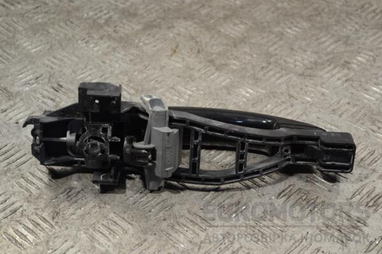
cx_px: 191
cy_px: 127
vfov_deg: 18.9
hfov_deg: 28.1
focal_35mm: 72
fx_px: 764
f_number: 5.6
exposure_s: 1/30
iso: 220
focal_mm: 48
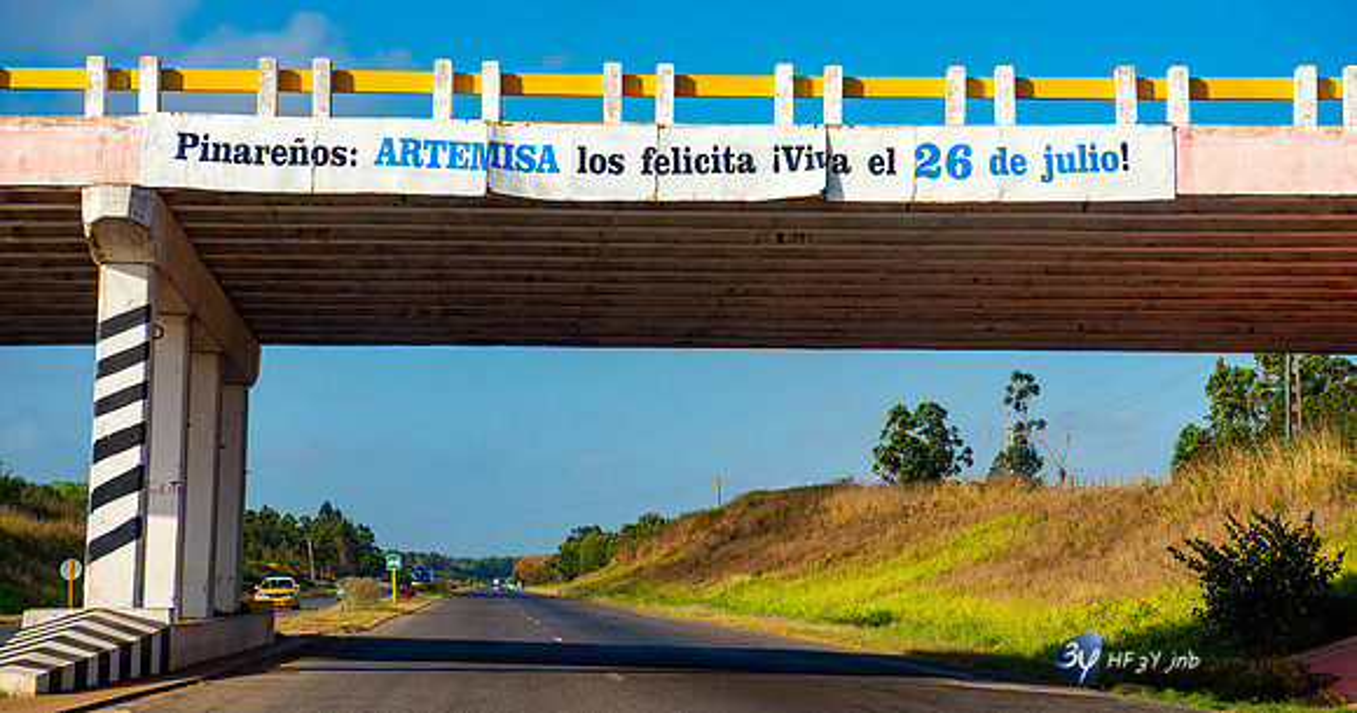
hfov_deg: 28.4
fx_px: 2683
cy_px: 262
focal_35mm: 76
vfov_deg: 15.1
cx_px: 679
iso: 400
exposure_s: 1/2000
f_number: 7.1
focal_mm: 70
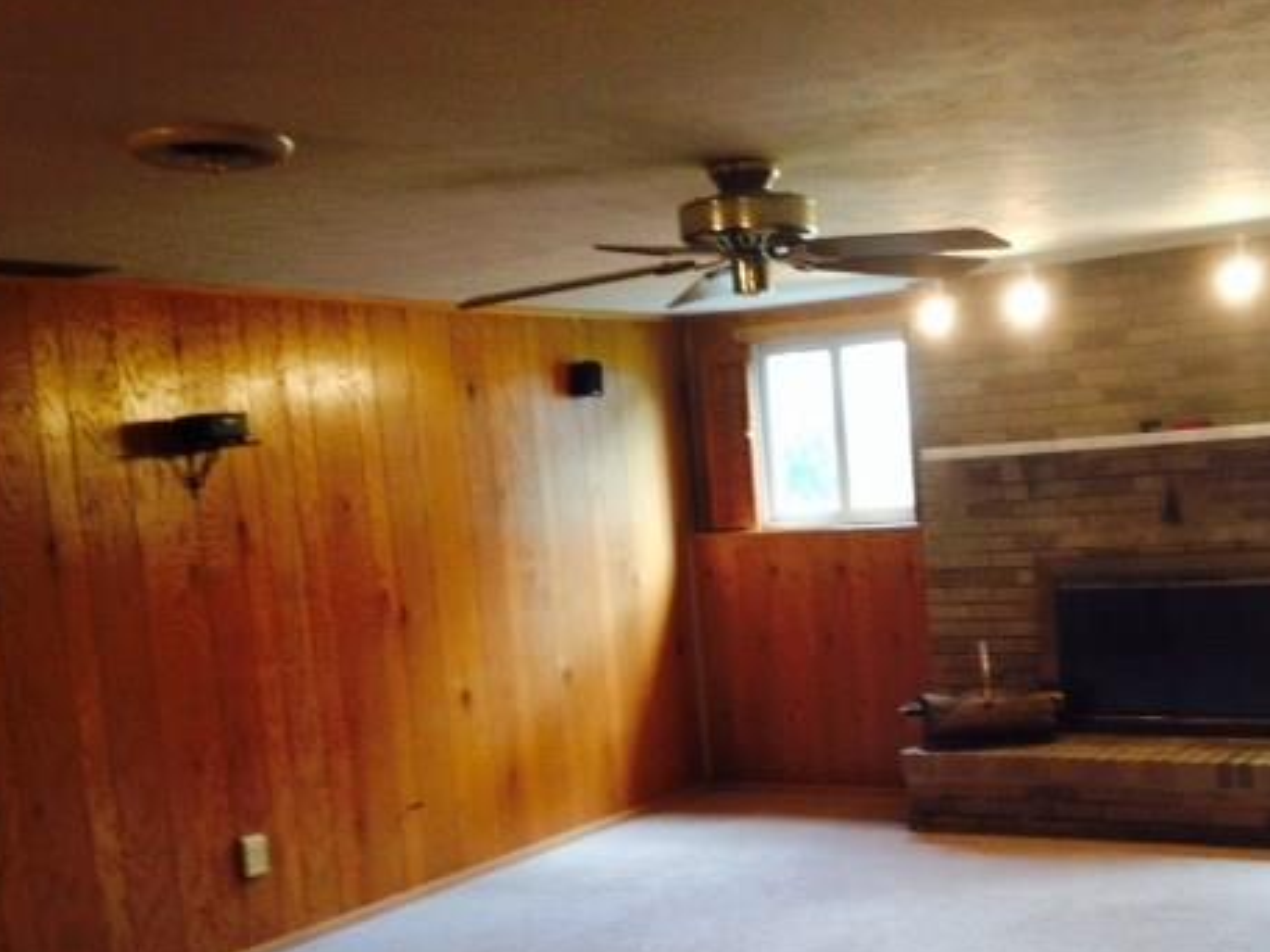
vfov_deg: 29.4
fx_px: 1798
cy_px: 655
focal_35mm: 49
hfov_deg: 38.4
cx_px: 850
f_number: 2.4
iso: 160
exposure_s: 1/20
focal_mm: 4.28
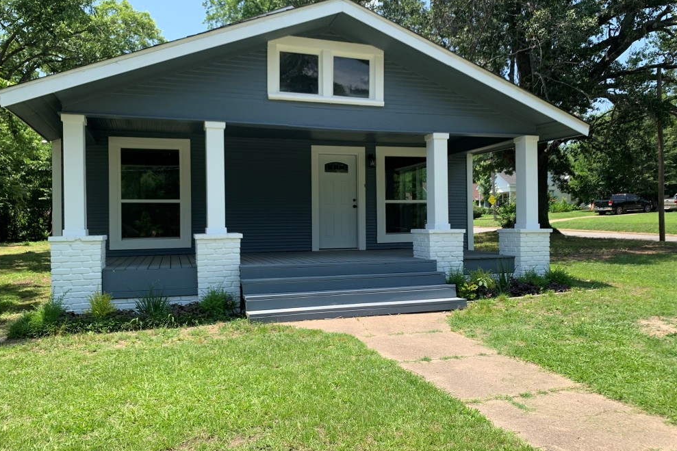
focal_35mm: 28
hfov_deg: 65.5
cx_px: 330
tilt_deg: +0.9
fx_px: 526
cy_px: 235
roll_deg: +0.1
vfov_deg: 46.4
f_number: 1.8
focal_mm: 4.25
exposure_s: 1/991
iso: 25
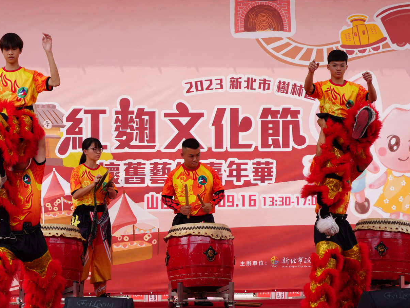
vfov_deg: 11.0
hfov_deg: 14.6
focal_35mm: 135
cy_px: 147
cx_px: 183
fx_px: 1599
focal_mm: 105
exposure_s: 1/1250
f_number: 4
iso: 640
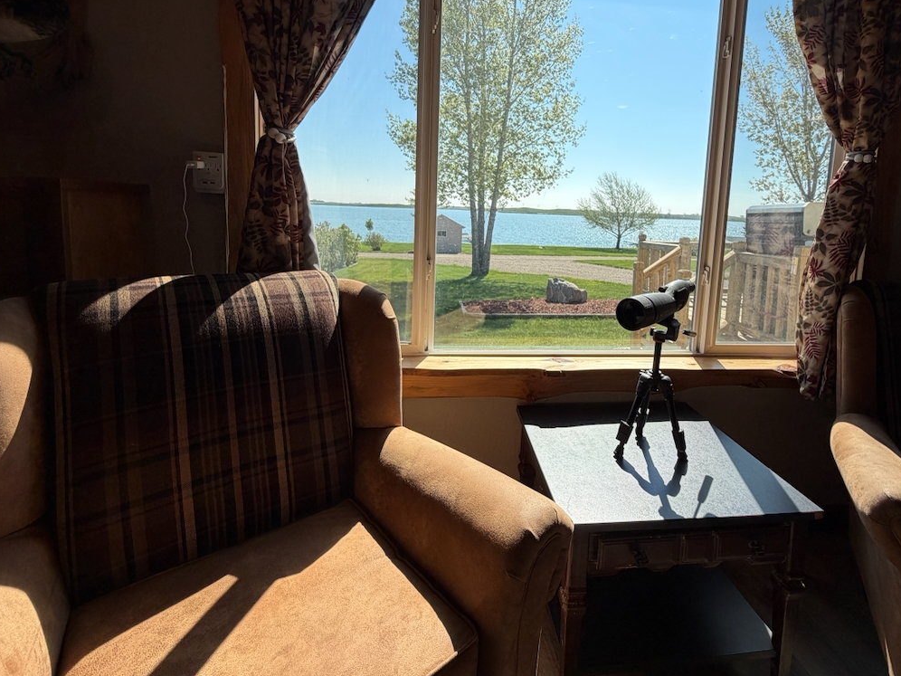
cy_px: 257
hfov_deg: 87.5
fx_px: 469
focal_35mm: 18
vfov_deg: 70.5
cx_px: 494
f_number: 2.2
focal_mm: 2.22
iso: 32
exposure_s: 1/770
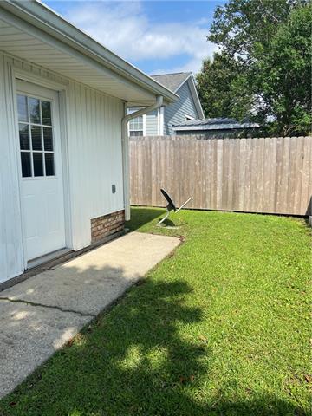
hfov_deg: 53.1
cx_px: 156
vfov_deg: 67.3
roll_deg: -0.7
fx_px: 312
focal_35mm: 26
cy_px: 208
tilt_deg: -8.1
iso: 32
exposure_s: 1/2141
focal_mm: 4.25
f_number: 1.8
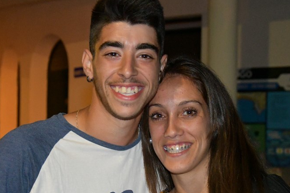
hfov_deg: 20.8
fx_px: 789
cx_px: 133
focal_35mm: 98
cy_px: 141
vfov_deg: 13.9
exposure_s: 1/60
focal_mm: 42
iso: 6400
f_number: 4.8
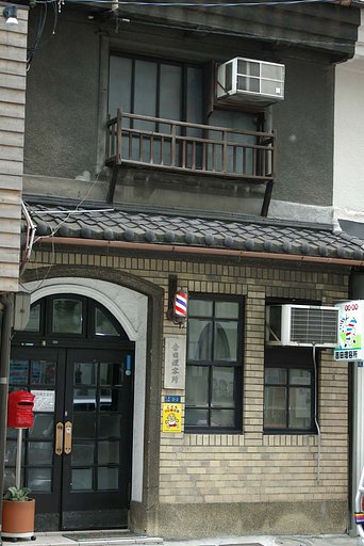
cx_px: 182
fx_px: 1136
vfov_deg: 27.0
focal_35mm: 75
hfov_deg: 18.2
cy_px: 273
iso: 200
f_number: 2.8
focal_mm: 50
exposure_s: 1/180
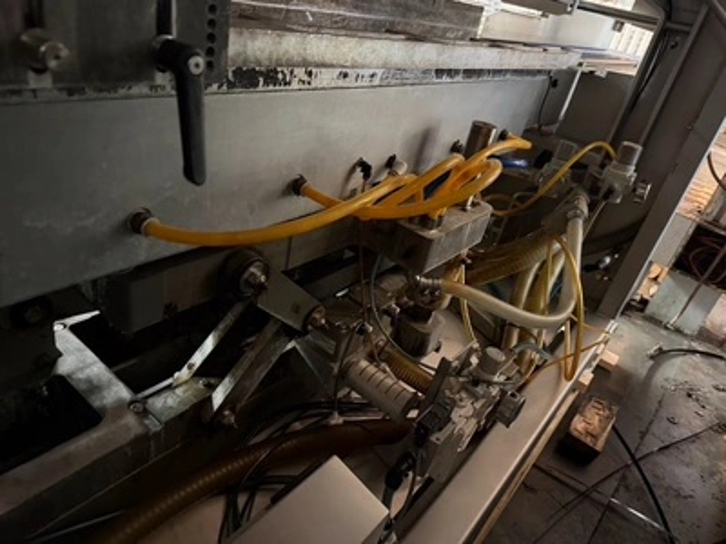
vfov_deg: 56.8
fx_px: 503
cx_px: 363
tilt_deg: -29.4
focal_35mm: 24
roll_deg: -12.5
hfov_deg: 71.6
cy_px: 272
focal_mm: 6.76
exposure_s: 1/29
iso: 1600
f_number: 1.78
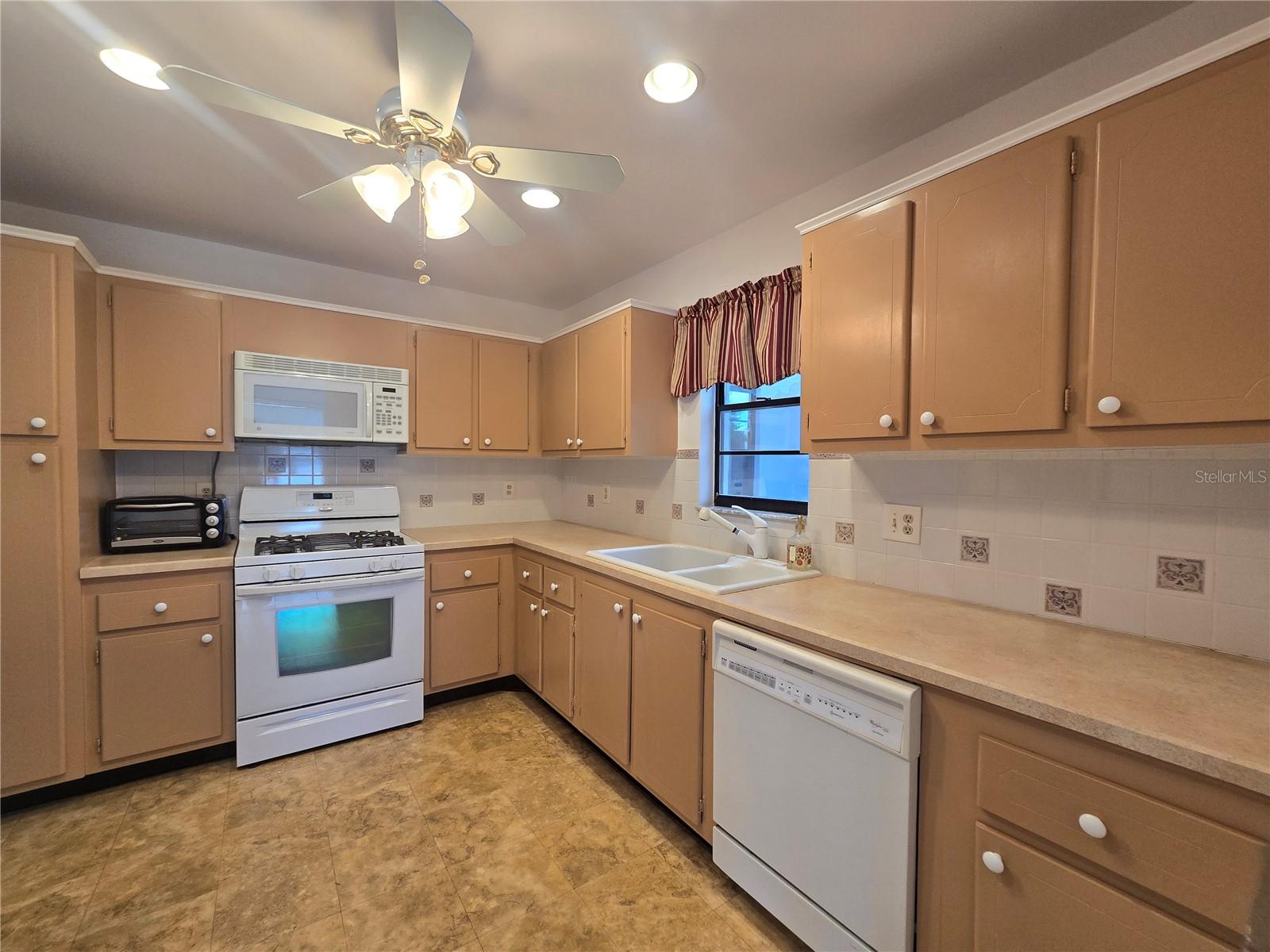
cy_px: 476
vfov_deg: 89.9
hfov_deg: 106.2
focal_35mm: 13
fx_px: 477
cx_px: 635
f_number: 2.2
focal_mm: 2.2
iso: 100
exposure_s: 1/60
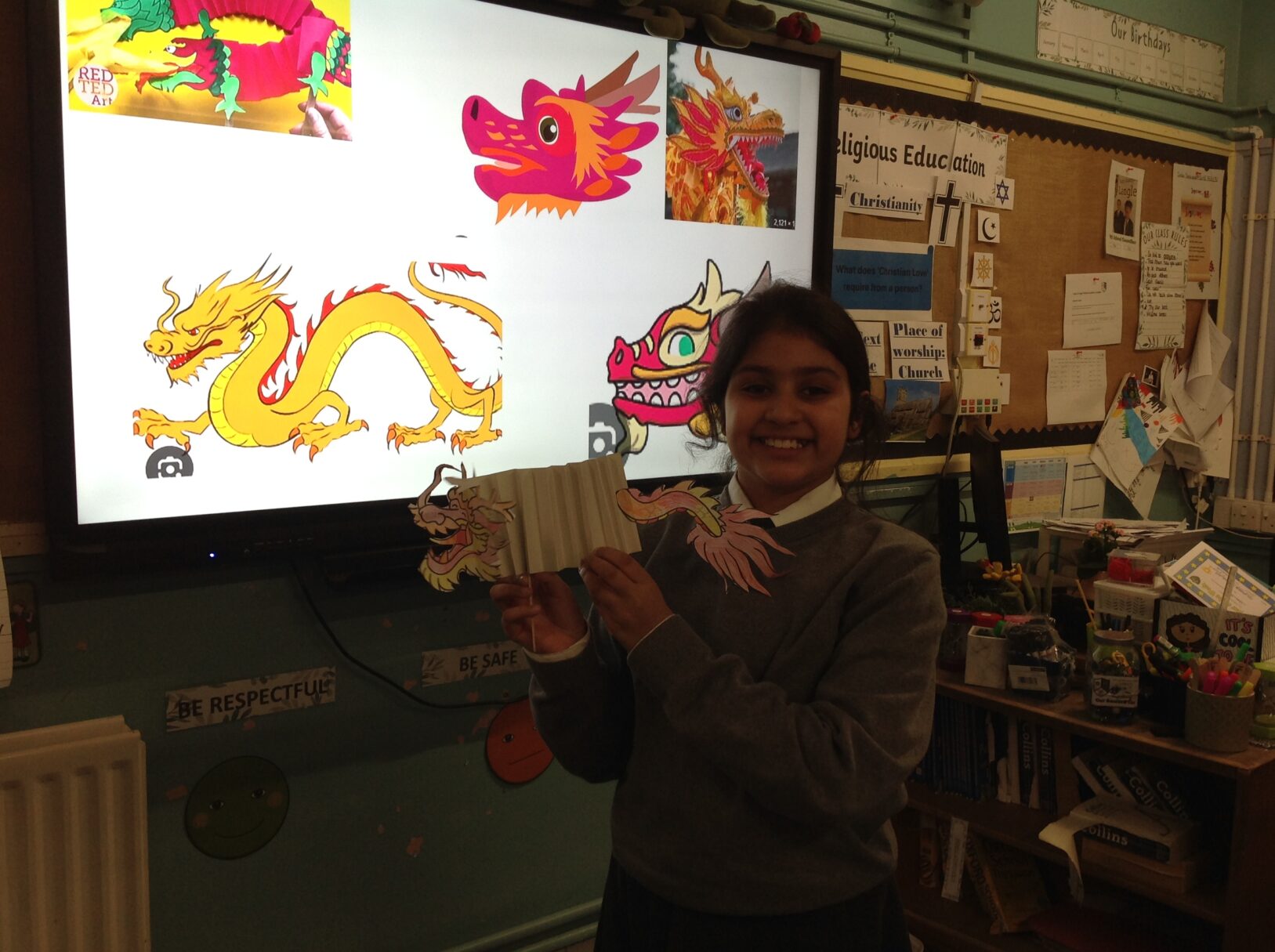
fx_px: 1287
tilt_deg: -6.2
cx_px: 638
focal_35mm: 35
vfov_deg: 40.6
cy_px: 476
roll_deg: -1.2
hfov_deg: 52.7
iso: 50
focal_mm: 4.28
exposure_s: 1/30
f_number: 2.4
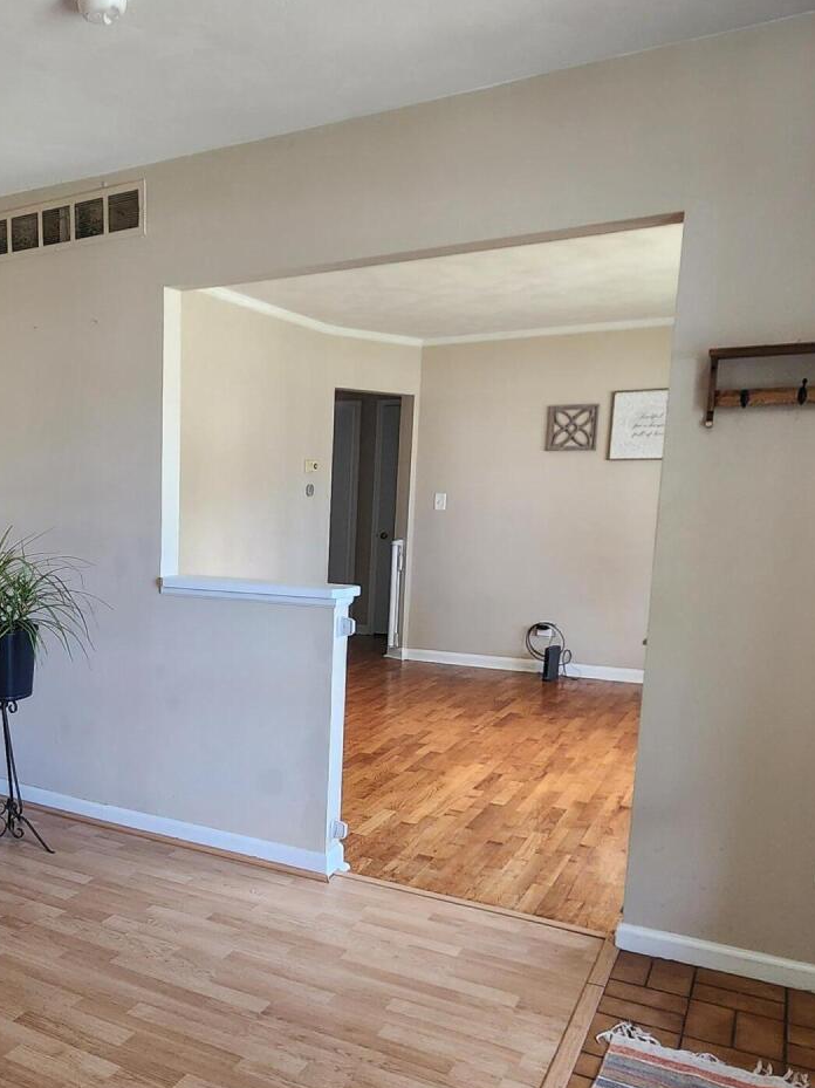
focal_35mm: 28
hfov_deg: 46.4
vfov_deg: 63.2
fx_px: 880
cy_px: 622
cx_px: 135
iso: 200
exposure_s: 1/60
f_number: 2.2
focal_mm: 2.2
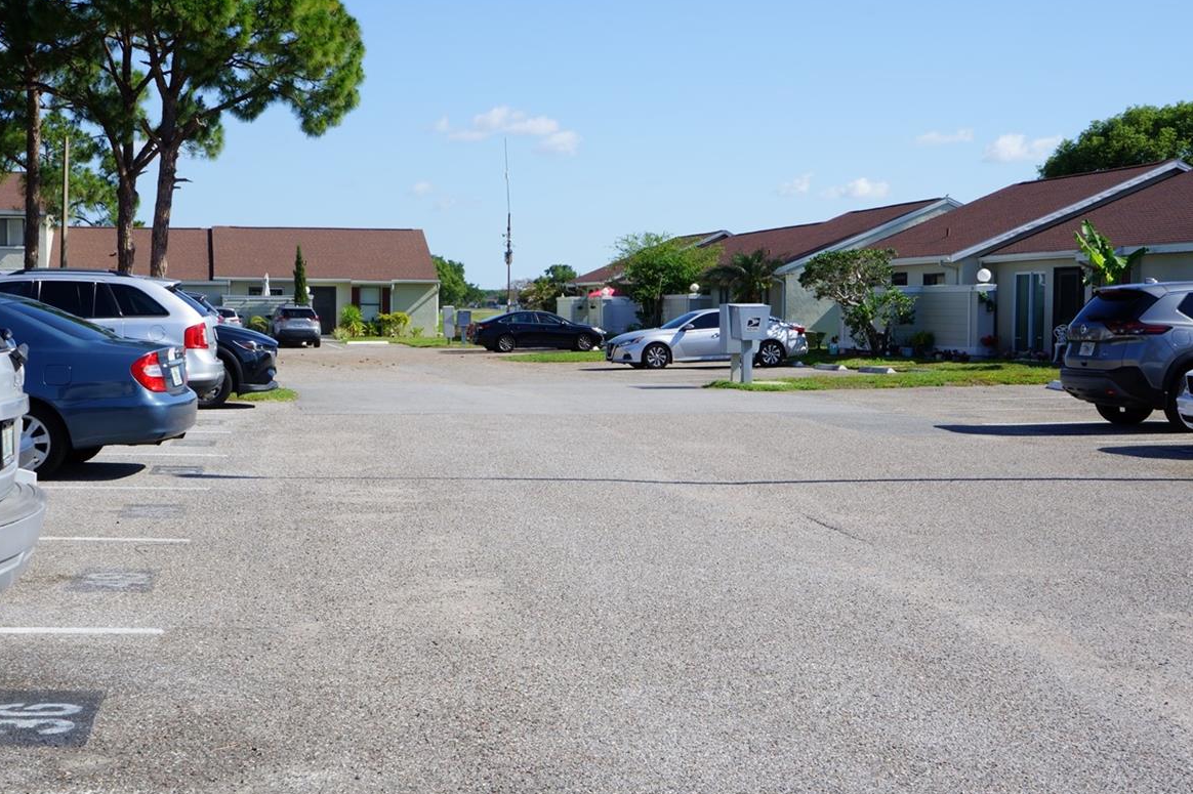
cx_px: 531
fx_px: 1822
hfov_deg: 36.2
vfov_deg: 24.6
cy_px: 419
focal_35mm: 55
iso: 100
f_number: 11
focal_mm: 40
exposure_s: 1/200
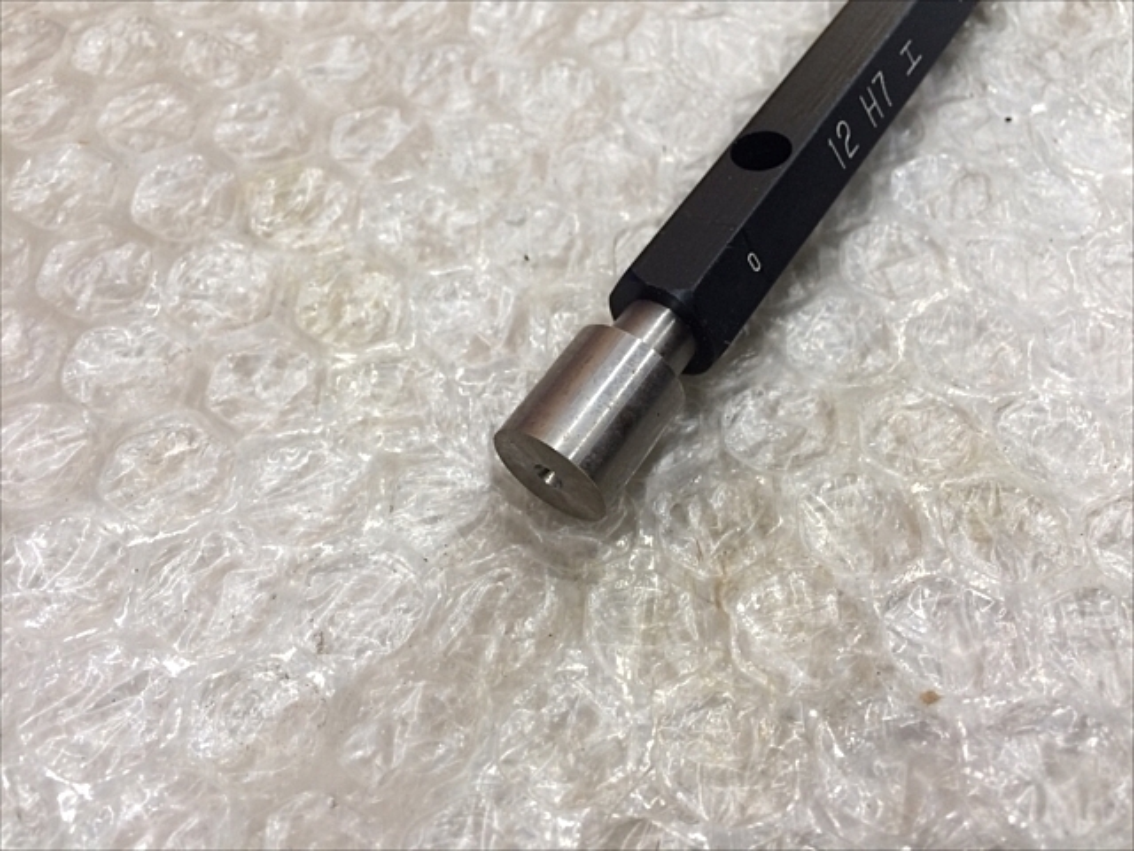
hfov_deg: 61.7
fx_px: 950
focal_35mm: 29
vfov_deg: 48.2
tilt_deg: -60.9
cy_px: 426
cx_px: 567
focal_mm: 4.15
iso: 50
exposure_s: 1/30
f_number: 2.2
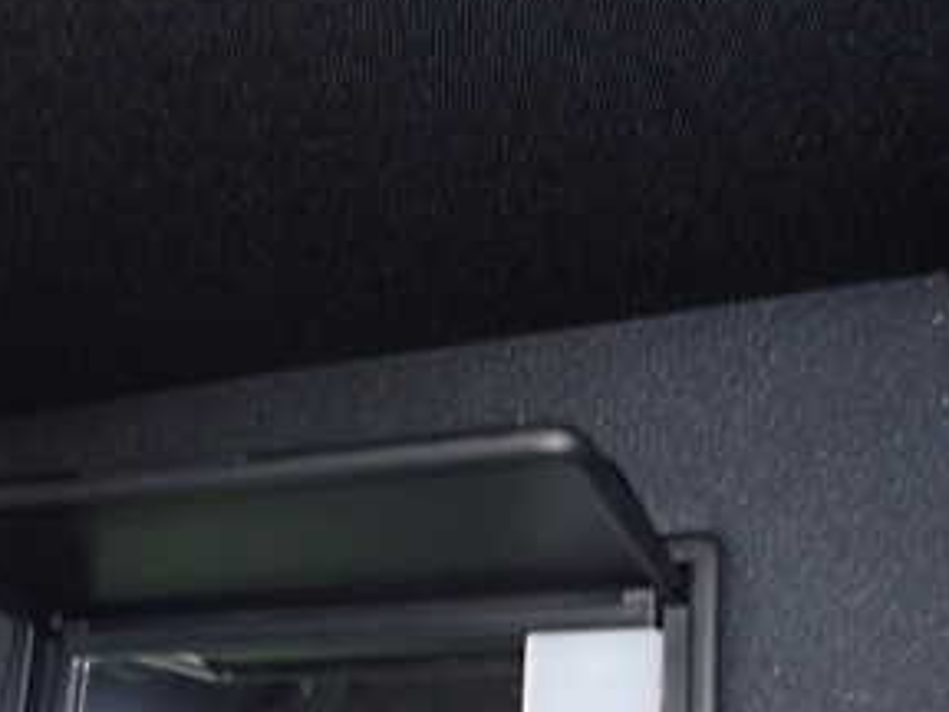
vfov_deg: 27.1
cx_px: 498
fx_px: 1426
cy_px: 639
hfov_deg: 36.8
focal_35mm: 52
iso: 800
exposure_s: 1/20
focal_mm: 4.5
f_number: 2
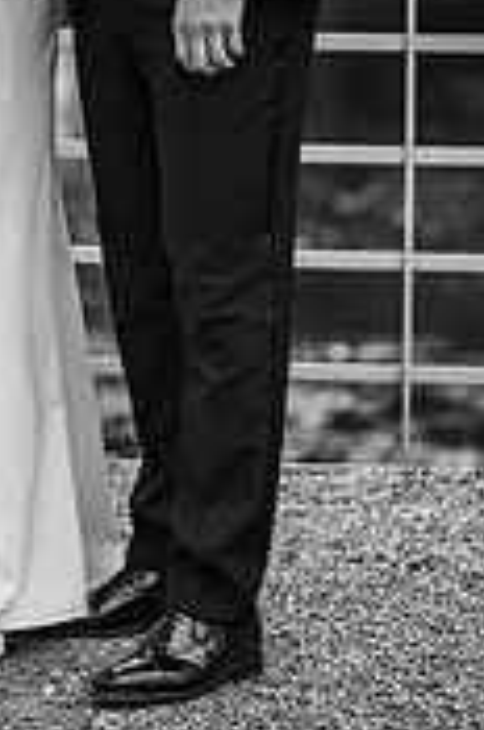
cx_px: -44
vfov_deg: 9.3
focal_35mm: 219
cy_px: -129
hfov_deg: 6.2
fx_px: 4434
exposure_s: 1/640
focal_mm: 85
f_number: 2.2
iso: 100
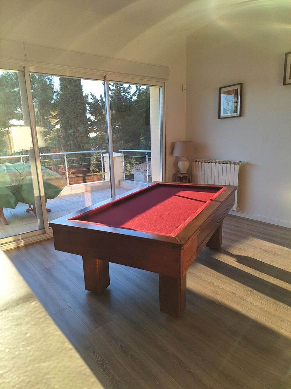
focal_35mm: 23
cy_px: 194
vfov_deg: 73.9
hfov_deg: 58.9
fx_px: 258
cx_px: 146
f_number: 1.8
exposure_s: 1/212
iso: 40
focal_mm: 5.54
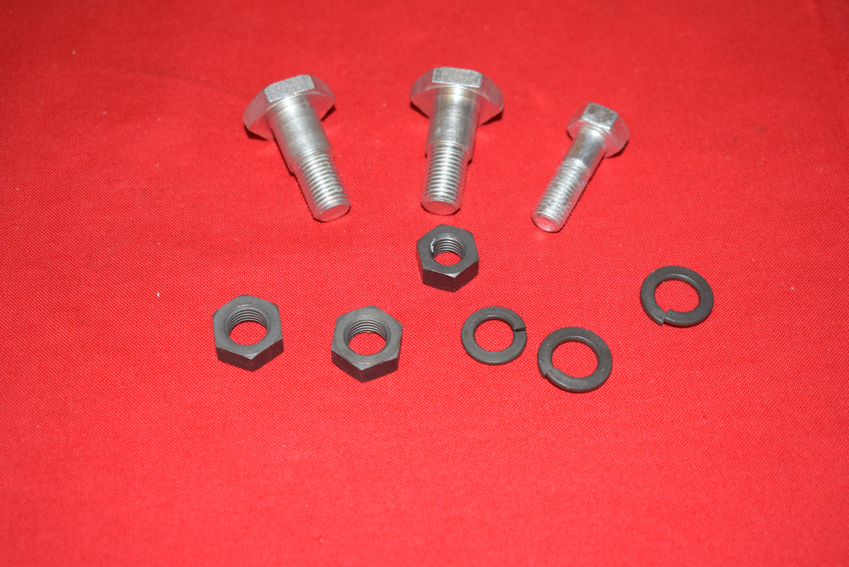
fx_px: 1486
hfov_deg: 31.9
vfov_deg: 21.6
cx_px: 424
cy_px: 284
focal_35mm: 63
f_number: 5
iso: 1250
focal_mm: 42
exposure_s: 1/200
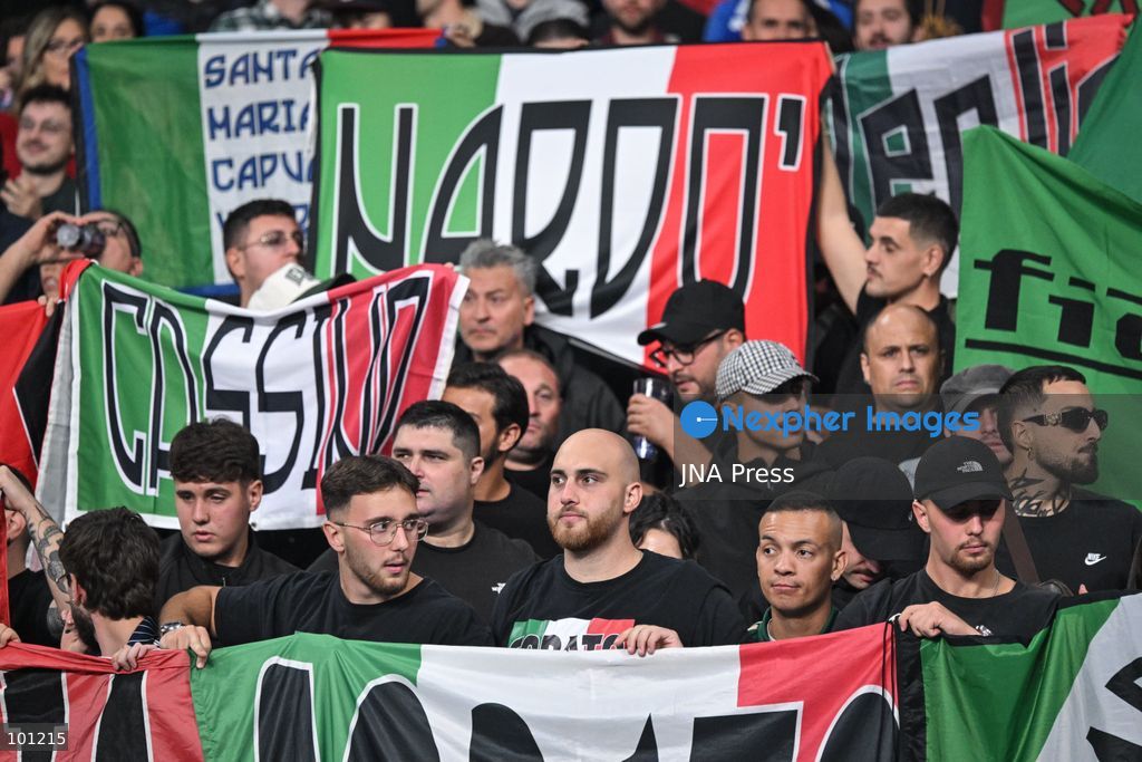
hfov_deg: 6.9
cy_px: 381
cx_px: 571
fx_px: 9517
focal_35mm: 300
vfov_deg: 4.6
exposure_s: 1/1600
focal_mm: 300
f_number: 4
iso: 4000
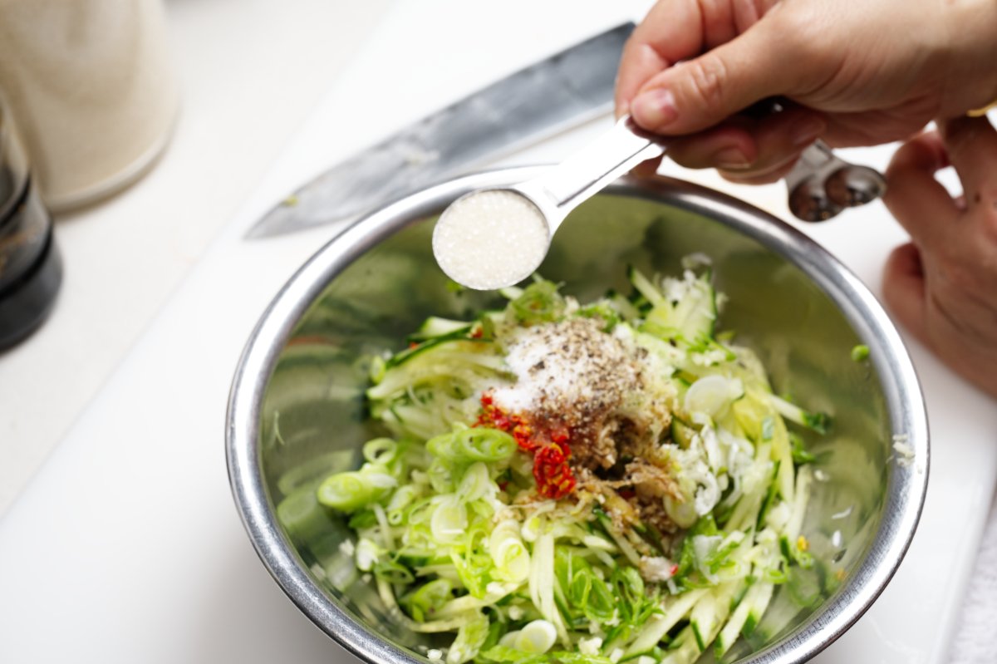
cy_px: 332
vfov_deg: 25.0
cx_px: 498
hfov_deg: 36.9
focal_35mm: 54
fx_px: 1495
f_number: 8
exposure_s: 1/200
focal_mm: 54
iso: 200
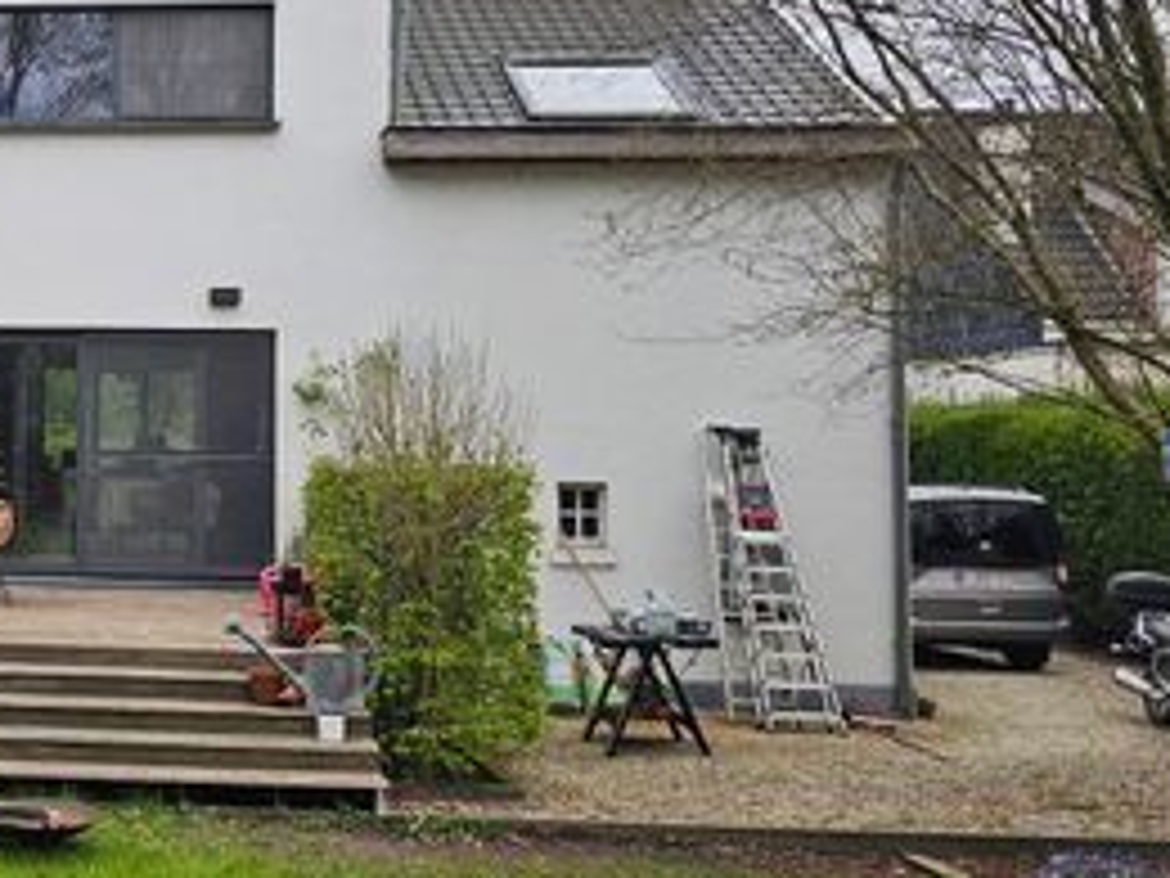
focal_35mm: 53
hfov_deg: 32.3
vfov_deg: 27.5
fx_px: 1791
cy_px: 342
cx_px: -86
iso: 25
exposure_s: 1/190
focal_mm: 6.3
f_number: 1.7
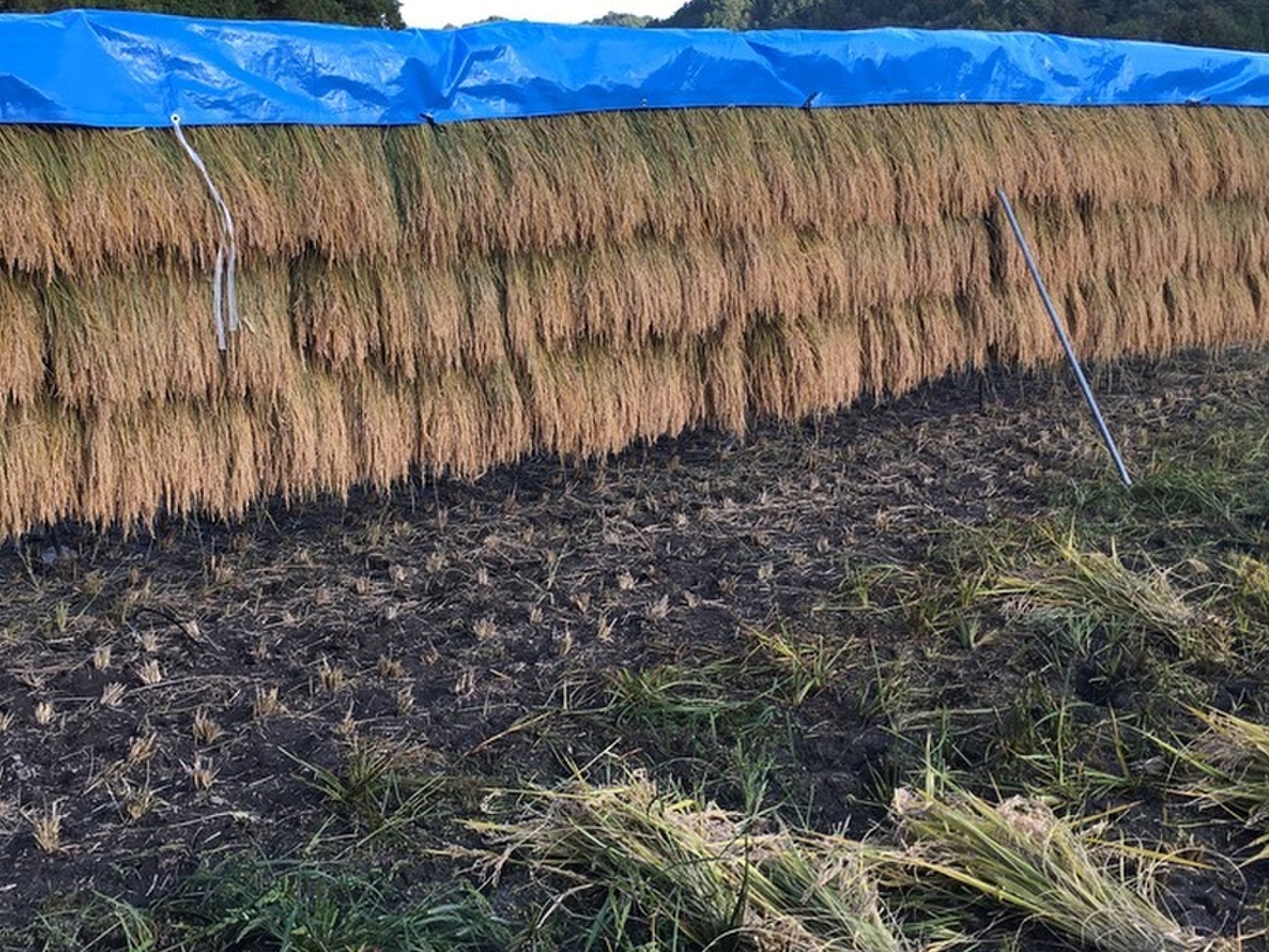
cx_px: 547
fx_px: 1650
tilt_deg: -8.0
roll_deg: +1.5
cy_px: 384
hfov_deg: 42.0
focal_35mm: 45
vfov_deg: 32.1
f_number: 2.2
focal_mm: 4.15
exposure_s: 1/120
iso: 25
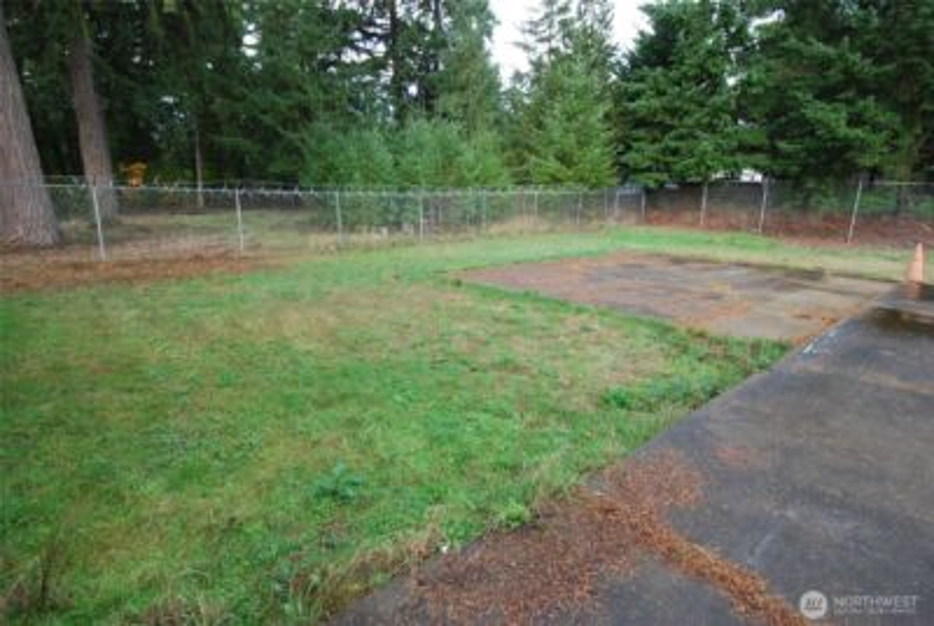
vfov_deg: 67.6
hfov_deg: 89.9
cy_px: 313
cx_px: 467
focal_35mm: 18
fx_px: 468
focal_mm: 12
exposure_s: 1/100
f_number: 5
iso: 200
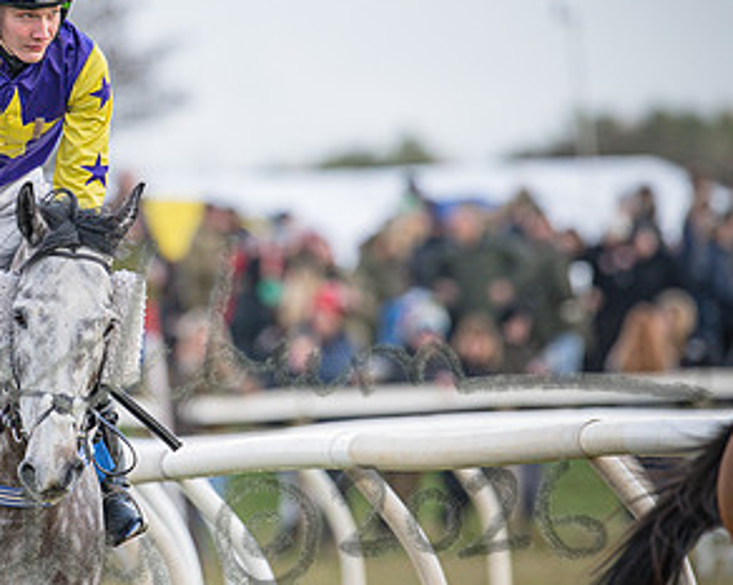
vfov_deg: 1.8
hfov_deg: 2.2
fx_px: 18855
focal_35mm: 870
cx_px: 50
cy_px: 269
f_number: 5
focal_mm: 400
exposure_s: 1/1250
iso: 800
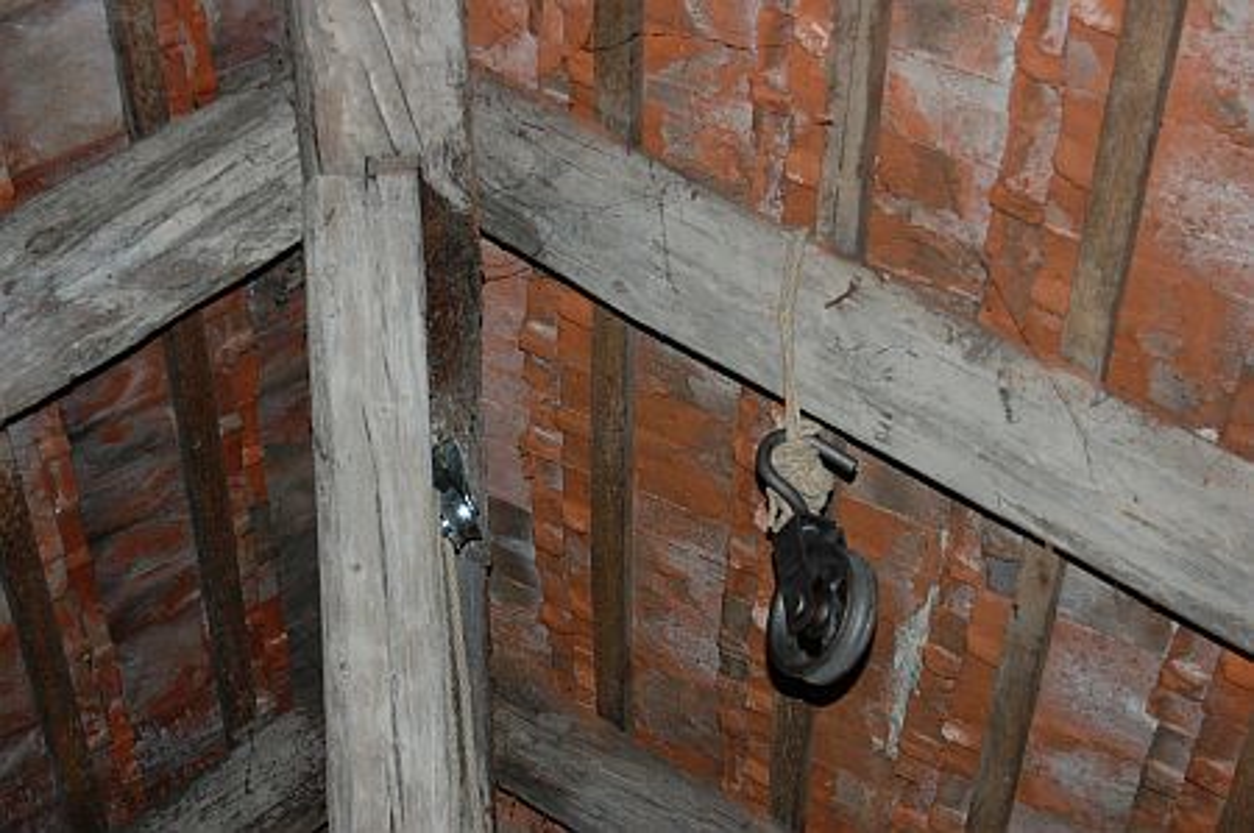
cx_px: 627
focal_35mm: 75
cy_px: 416
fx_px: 2610
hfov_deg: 27.0
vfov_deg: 18.1
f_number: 5.6
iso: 400
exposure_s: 1/60
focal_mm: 50
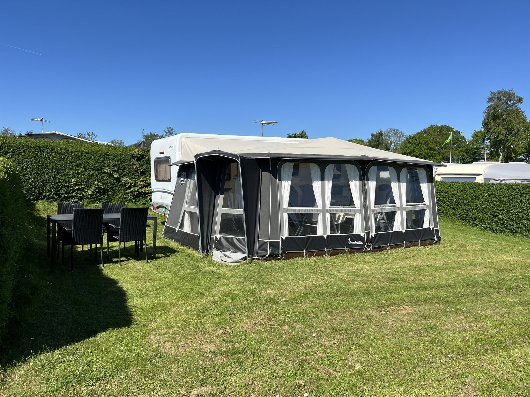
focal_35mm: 26
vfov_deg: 53.1
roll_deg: +0.0
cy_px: 198
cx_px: 265
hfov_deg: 67.3
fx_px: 398
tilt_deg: -2.5
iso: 50
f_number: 1.5
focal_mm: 5.7
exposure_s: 1/4444
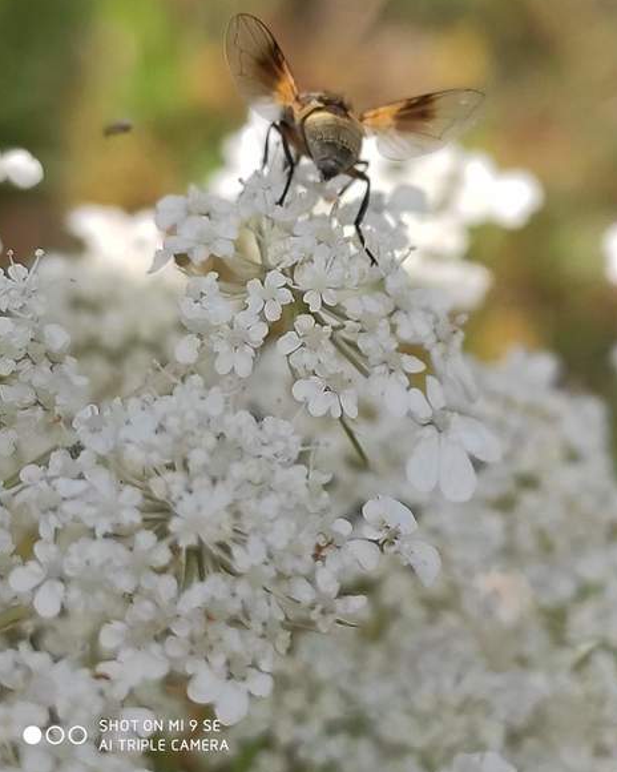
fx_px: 639
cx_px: 315
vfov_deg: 62.1
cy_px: 353
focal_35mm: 28
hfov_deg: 51.5
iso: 112
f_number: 1.75
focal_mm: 4.77
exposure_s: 1/1117
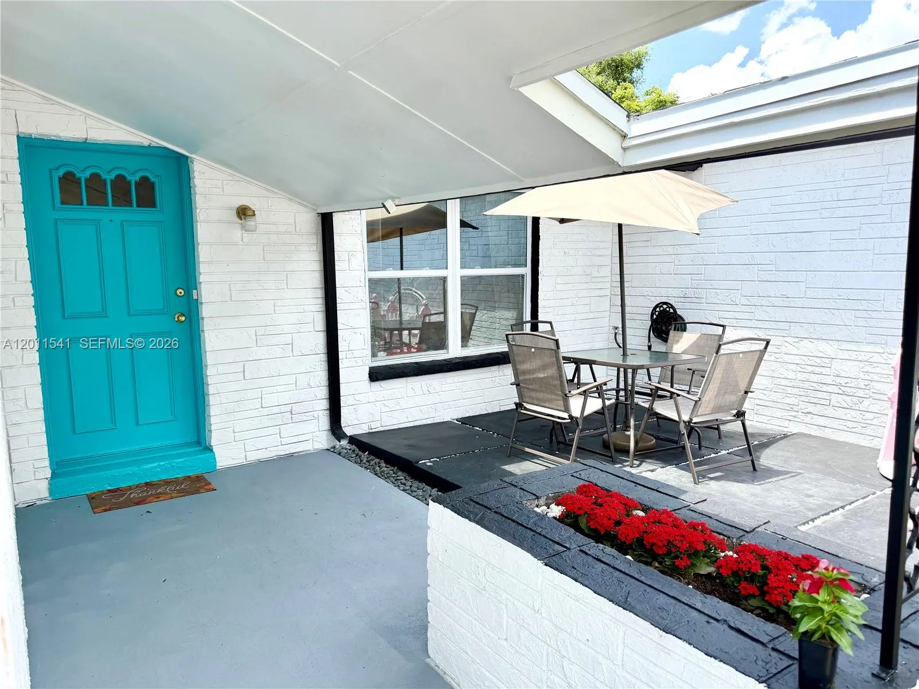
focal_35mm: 24
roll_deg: +0.9
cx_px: 460
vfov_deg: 56.8
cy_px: 344
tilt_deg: -6.9
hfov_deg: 71.6
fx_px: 637
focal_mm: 6.76
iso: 100
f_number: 1.78
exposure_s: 1/2169
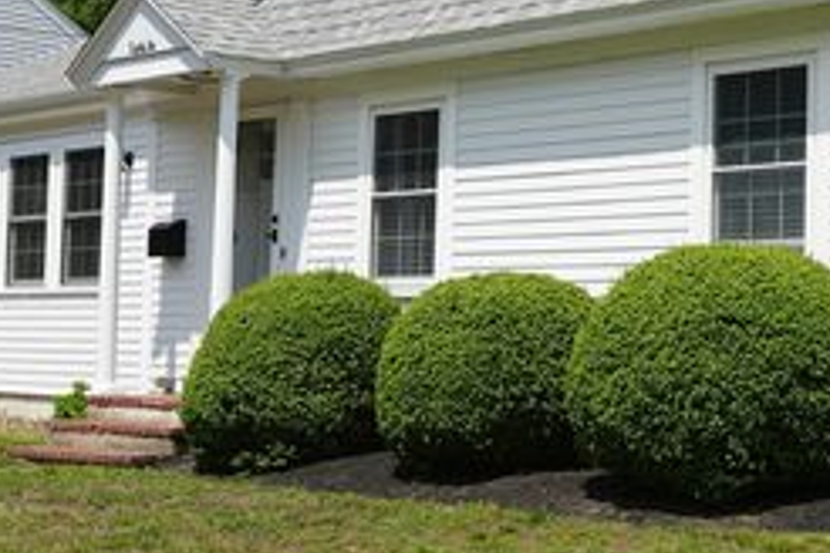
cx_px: 715
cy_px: 251
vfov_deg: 21.2
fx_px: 1480
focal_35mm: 64
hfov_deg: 30.2
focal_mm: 31.6
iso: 100
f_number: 10
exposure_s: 1/160
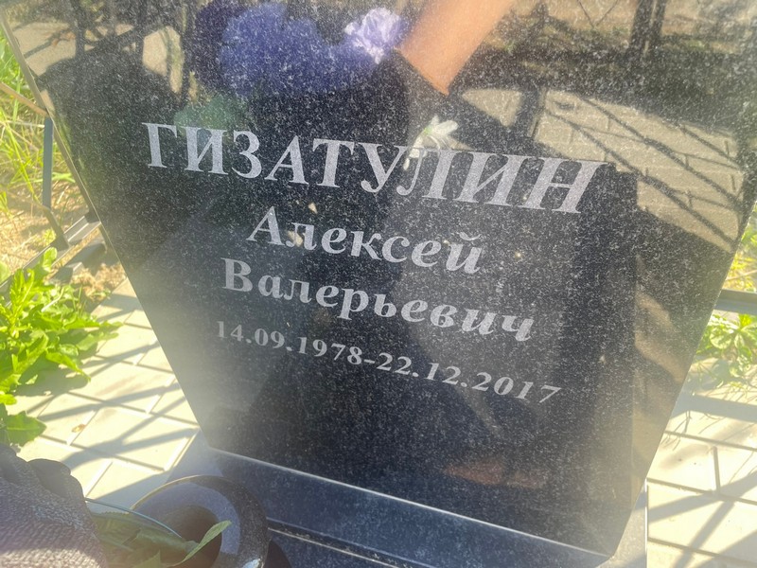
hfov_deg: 67.3
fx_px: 569
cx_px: 378
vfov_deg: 53.1
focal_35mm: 26
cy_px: 284
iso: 32
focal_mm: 4.2
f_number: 1.6
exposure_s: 1/149
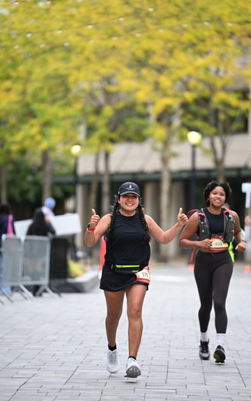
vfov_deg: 9.8
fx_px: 2330
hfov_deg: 6.2
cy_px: 207
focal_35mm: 213
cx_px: 133
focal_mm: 200
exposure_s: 1/1600
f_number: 2.8
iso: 640
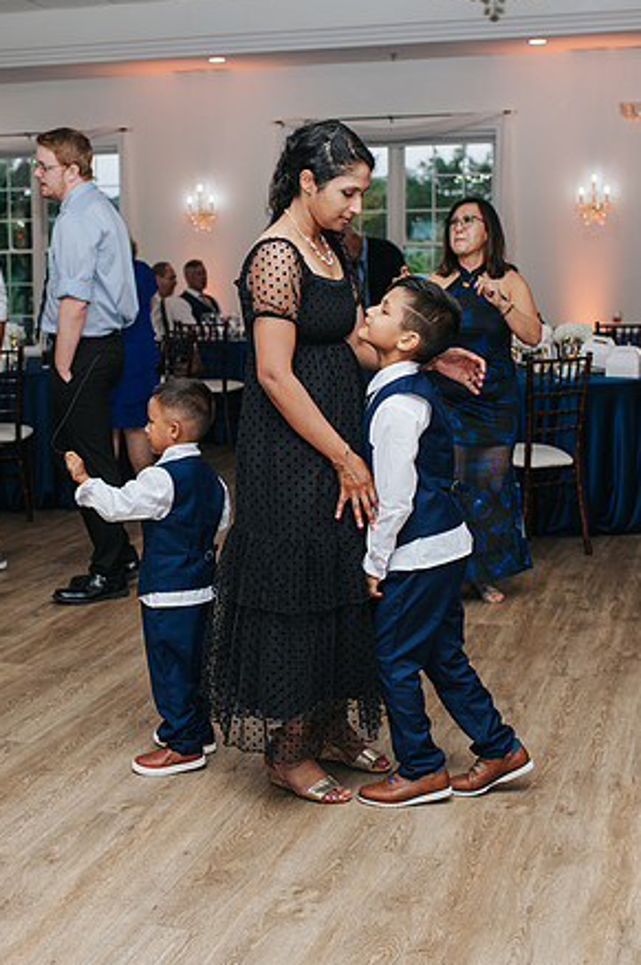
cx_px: 253
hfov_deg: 25.0
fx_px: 1446
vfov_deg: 36.9
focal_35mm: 54
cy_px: 489
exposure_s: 1/200
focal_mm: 35
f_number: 3.2
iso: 800
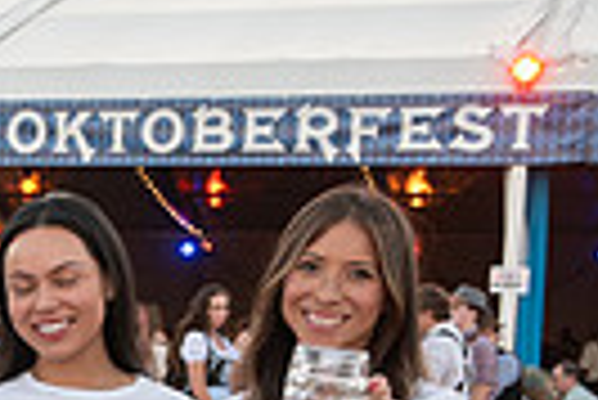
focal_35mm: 135
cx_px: -576
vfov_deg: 10.0
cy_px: 546
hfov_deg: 13.2
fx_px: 2245
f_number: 4
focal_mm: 31
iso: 640
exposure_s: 1/640
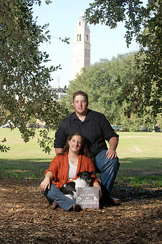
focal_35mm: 78
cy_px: 122
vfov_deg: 26.0
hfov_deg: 17.5
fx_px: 528
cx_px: 81
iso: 320
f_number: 5.6
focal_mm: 78
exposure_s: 1/200
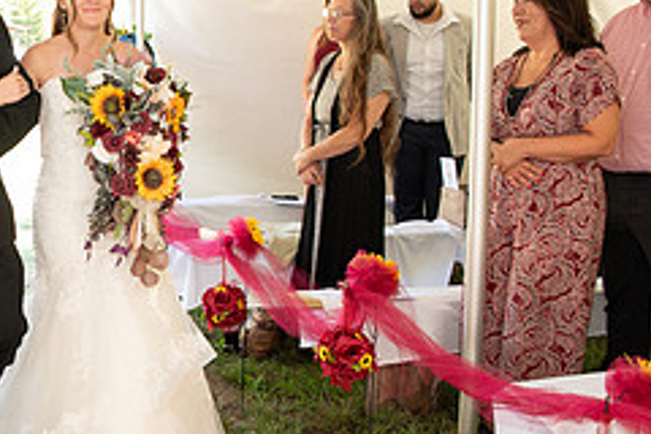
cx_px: 3
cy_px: 198
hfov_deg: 31.9
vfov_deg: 23.4
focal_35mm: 58
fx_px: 1049
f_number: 3.2
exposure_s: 1/100
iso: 320
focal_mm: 24
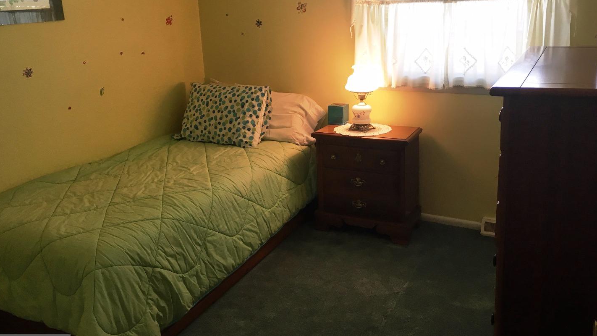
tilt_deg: -14.0
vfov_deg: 36.5
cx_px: 299
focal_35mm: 32
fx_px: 507
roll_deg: +2.1
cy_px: 132
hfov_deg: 61.0
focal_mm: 4.15
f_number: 2.2
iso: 50
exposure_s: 1/30
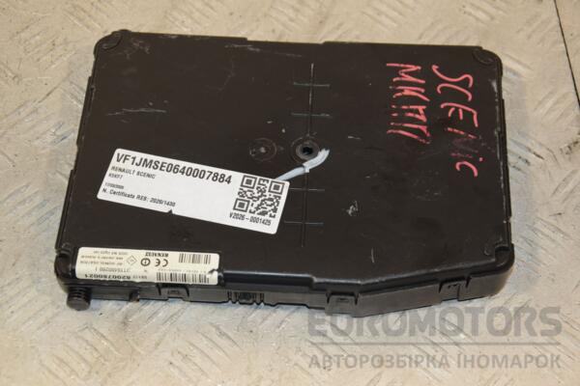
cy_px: 193
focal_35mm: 75
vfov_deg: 18.2
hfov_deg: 27.0
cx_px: 290
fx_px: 1208
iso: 800
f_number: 5.6
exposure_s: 1/200
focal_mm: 50
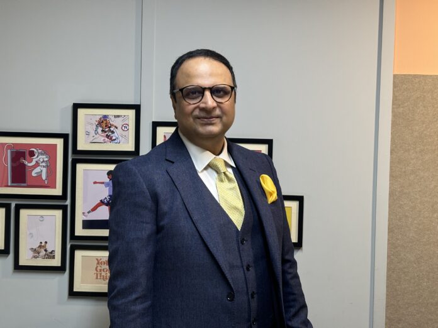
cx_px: 219
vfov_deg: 28.0
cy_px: 164
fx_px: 658
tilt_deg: -0.9
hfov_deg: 36.8
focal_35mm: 52
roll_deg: -1.4
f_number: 1.6
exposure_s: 1/33
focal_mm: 5.96
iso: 100
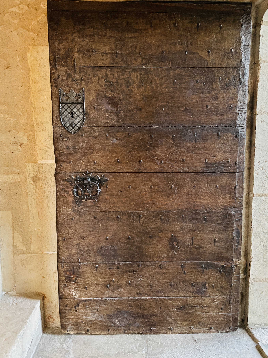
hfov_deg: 48.2
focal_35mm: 29
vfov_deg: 61.5
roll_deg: +0.0
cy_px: 162
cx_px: 144
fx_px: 299
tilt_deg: -7.7
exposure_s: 1/10
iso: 500
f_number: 1.6
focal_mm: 4.2
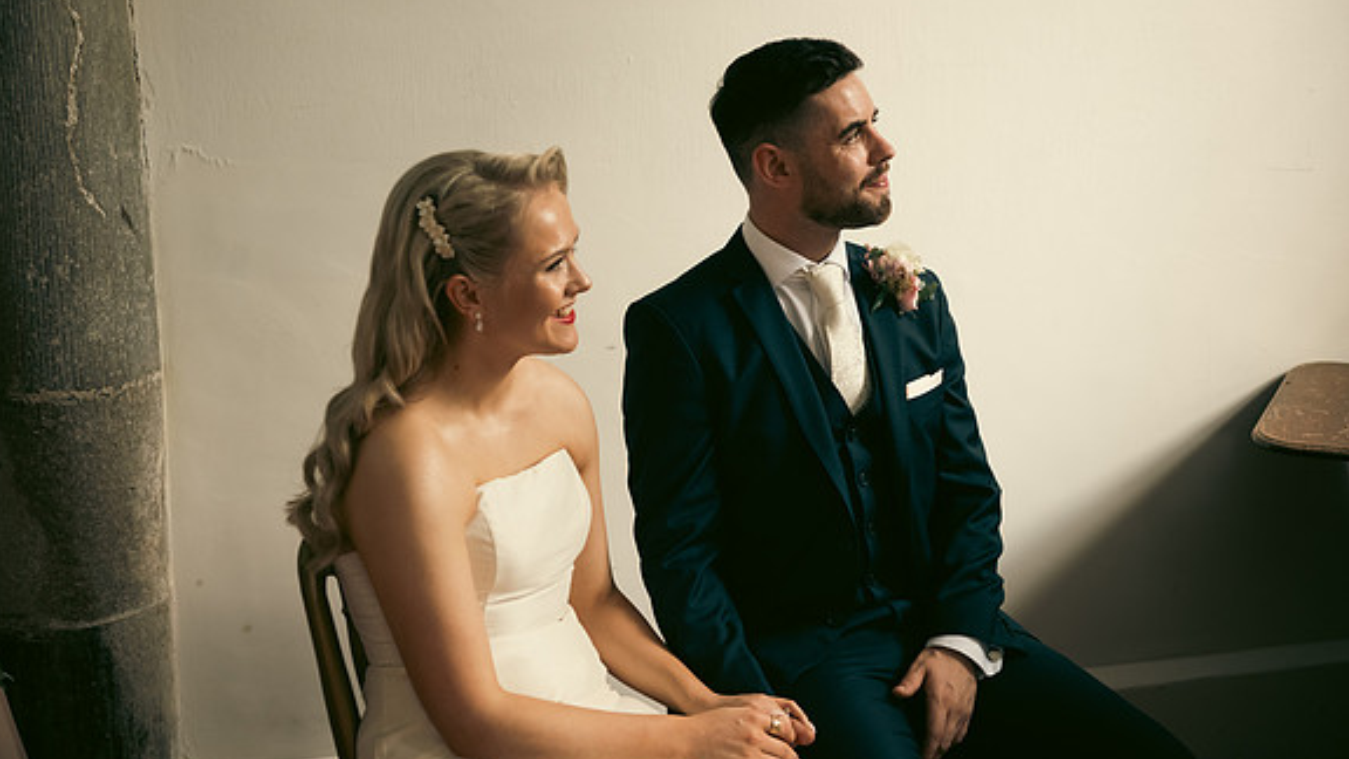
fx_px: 2075
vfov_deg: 20.7
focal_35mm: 58
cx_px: 672
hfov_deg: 36.0
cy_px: 329
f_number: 3.5
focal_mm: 55
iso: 800
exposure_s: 1/160
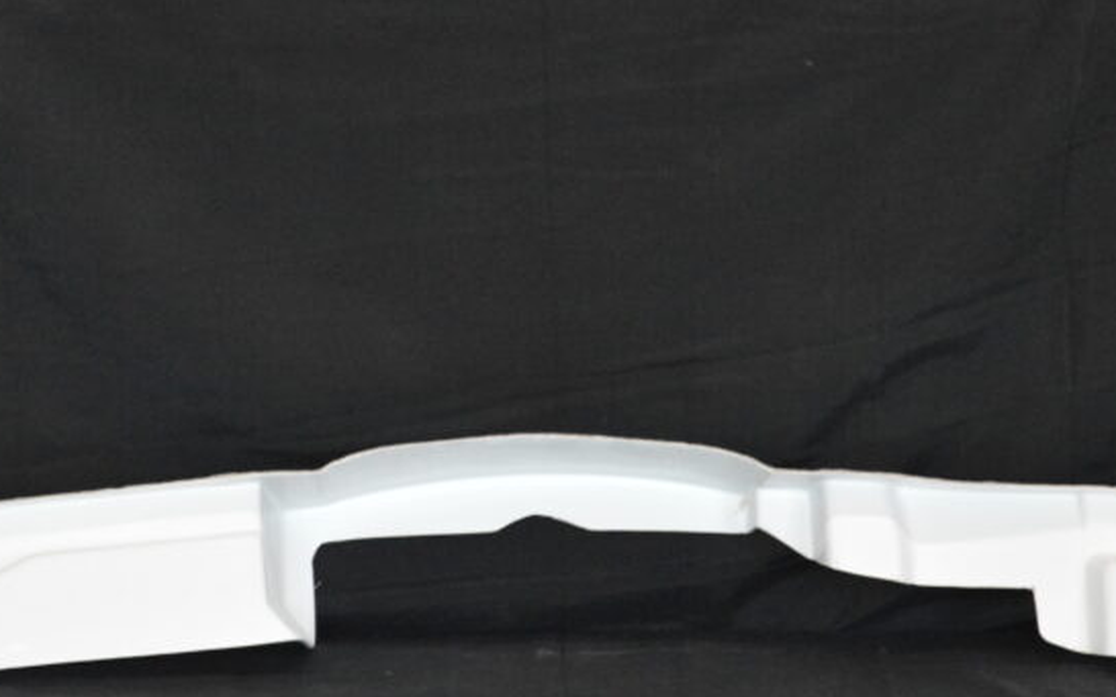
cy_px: 418
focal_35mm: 149
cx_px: 525
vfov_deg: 8.8
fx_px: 4531
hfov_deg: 14.0
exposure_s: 1/50
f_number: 5.6
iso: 3200
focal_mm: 52
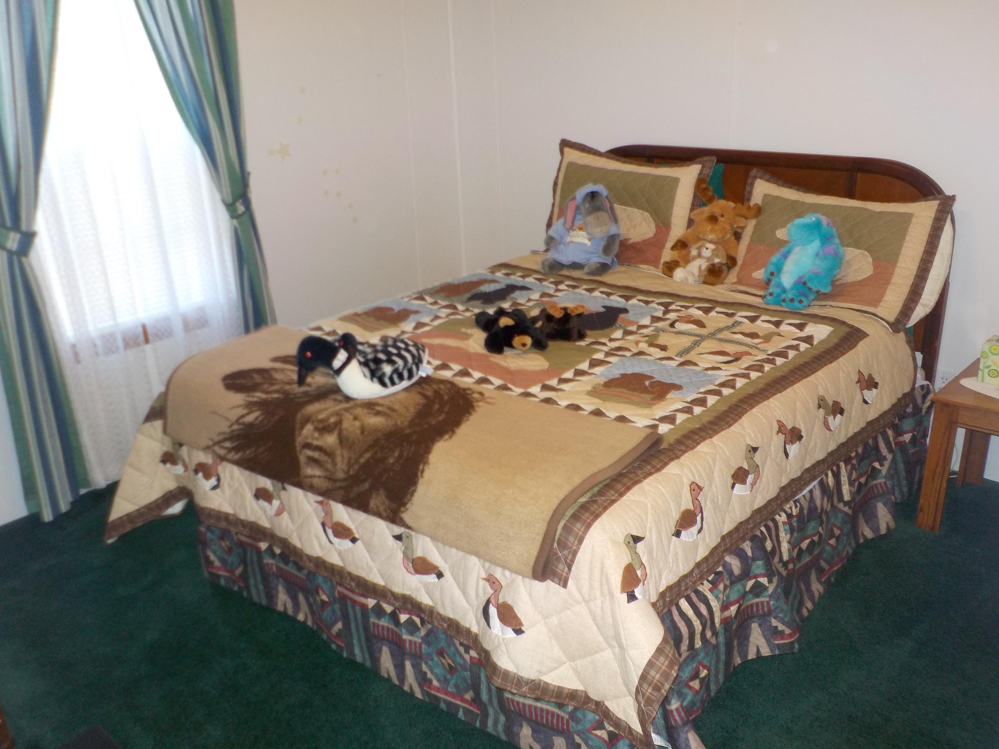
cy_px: 374
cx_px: 500
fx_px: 866
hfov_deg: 60.0
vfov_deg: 46.8
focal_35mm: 30
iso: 200
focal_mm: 4.1
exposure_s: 1/30
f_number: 3.3
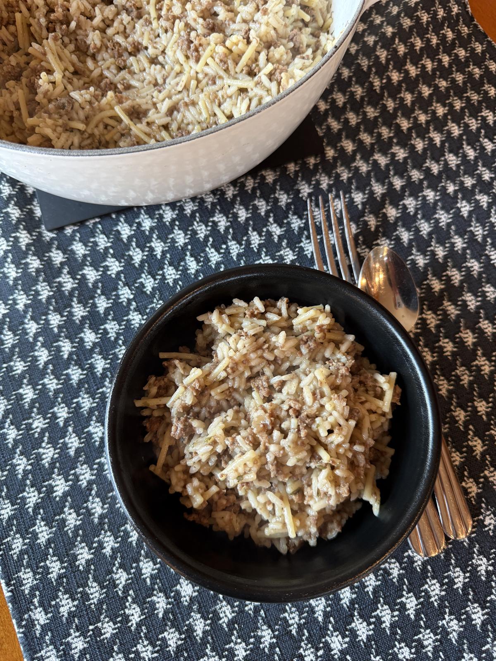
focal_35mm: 24
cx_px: 248
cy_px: 330
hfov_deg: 56.8
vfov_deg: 71.6
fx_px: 459
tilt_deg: -72.2
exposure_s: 1/60
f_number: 1.78
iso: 160
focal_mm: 6.76
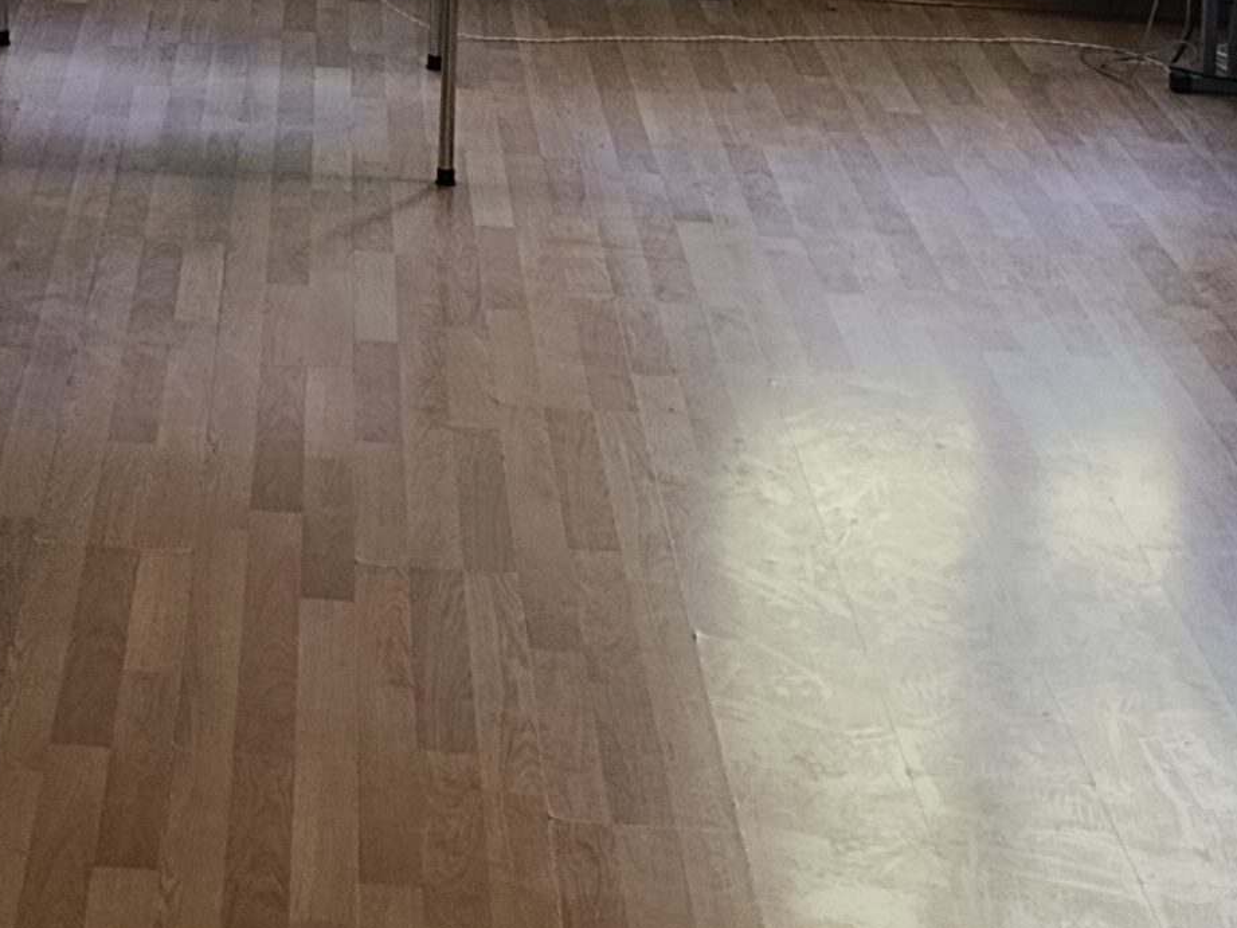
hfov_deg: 18.8
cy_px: -774
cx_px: 54
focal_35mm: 102
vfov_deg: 13.0
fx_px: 3645
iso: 631
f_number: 1.65
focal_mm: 6.11
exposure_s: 1/100
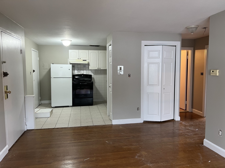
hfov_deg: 67.3
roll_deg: +0.3
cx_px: 112
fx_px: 169
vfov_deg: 53.1
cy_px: 84
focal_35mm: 26
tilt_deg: -5.5
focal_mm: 5.7
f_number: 1.5
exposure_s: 1/60
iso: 160
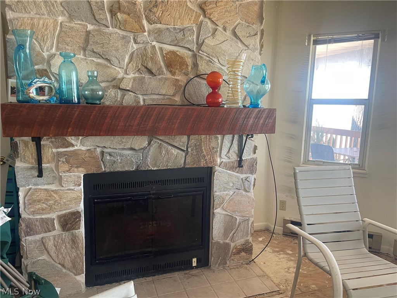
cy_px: 149
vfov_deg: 53.1
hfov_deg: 67.3
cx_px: 198
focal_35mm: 26
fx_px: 298
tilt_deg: -9.9
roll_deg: -1.0
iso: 125
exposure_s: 1/98
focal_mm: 4.2
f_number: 1.6
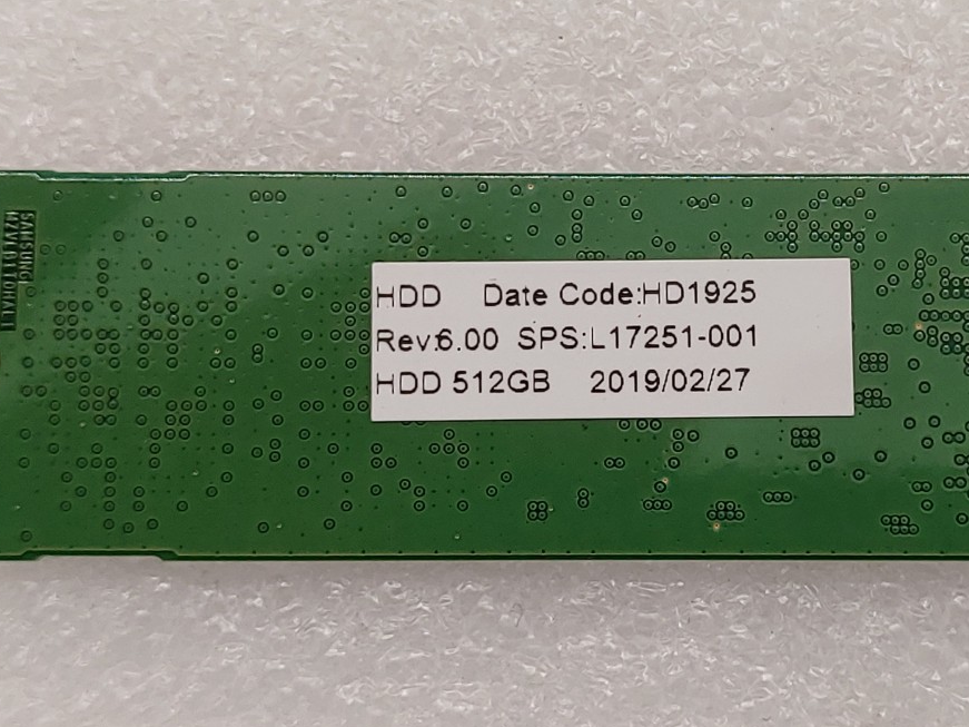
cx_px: 642
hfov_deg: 24.0
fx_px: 2267
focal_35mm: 81
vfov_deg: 18.2
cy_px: 381
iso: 50
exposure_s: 1/143
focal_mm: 4.36
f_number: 1.8
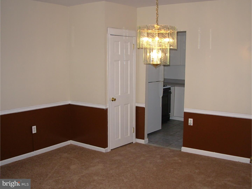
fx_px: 277
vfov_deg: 37.7
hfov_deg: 49.0
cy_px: 94
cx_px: 126
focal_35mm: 38
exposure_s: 1/52.3
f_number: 2.9
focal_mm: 6.3
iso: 82
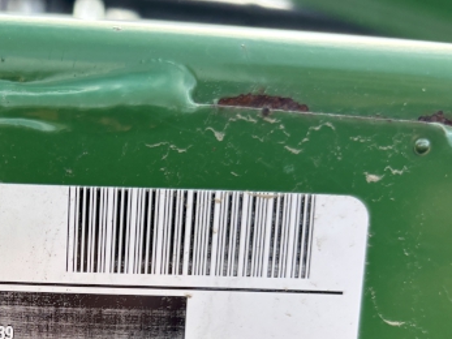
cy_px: 362
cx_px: 51
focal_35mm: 60
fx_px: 783
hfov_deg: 30.8
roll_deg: -5.8
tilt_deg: +5.1
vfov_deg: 23.1
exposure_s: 1/1027
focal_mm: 5.96
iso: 50
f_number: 1.6
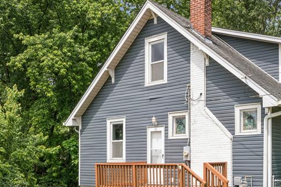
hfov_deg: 41.1
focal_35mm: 48
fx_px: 373
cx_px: 167
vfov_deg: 27.3
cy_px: 163
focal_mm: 22.9
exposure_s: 1/20
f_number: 22
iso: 100
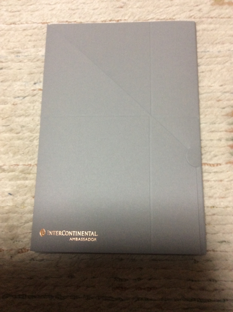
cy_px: 156
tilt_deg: -77.9
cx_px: 116
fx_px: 288
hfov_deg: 44.1
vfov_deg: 56.9
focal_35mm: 32
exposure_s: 1/24
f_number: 2.4
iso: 160
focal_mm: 3.3
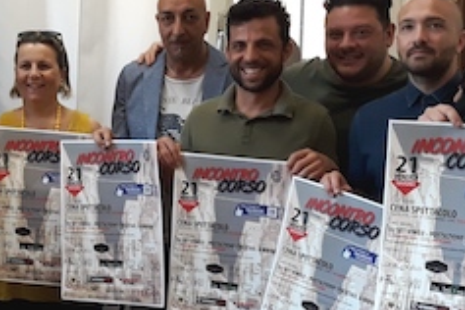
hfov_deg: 25.1
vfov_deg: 17.7
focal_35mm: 77
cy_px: 157
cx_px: 8
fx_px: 995
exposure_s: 1/50
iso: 125
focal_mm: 3.71
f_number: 1.7
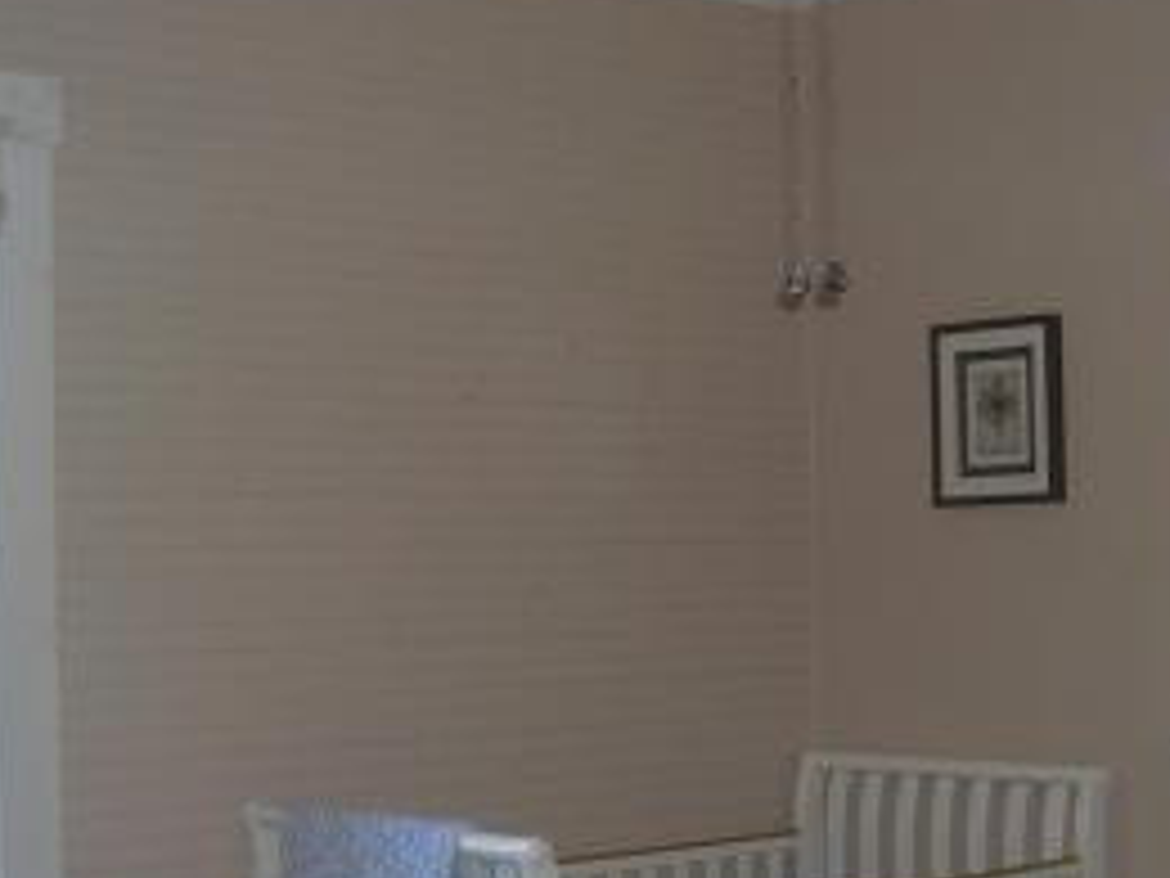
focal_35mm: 76
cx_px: 639
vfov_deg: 19.3
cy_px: 626
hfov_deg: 25.6
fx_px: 2569
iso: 73
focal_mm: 5.7
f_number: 2.9
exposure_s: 1/60.1
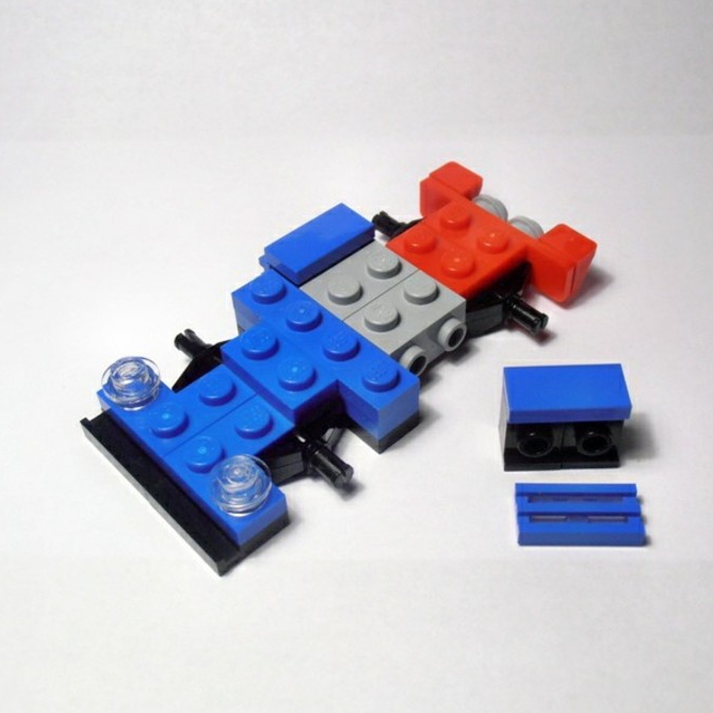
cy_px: 354
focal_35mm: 44
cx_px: 408
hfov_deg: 38.3
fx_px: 1025
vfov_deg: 38.3
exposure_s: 1/60
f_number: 3.9
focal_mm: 6.61
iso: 80
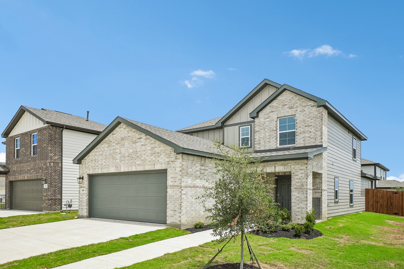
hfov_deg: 73.7
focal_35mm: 24
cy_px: 134
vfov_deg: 53.1
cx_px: 202
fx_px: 269
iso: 400
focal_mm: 16
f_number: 8
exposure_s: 1/2000
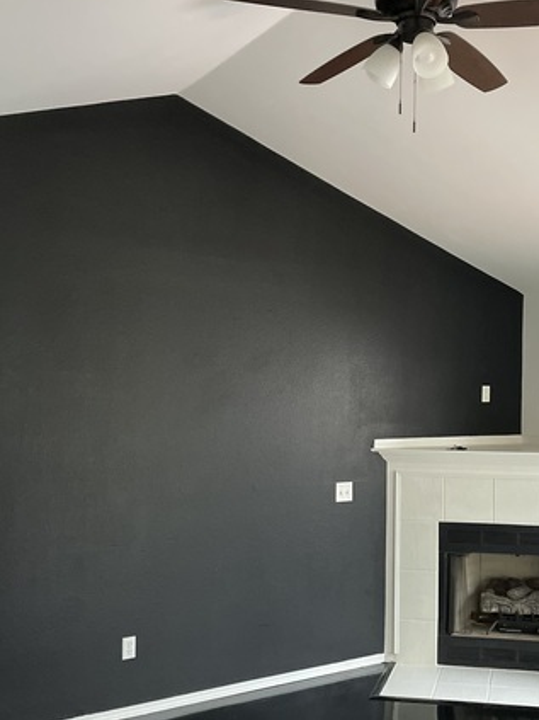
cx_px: 384
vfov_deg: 45.7
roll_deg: -0.9
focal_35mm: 41
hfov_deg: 34.6
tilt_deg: +1.9
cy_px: 392
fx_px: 852
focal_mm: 4.2
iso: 500
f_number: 1.6
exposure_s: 1/47
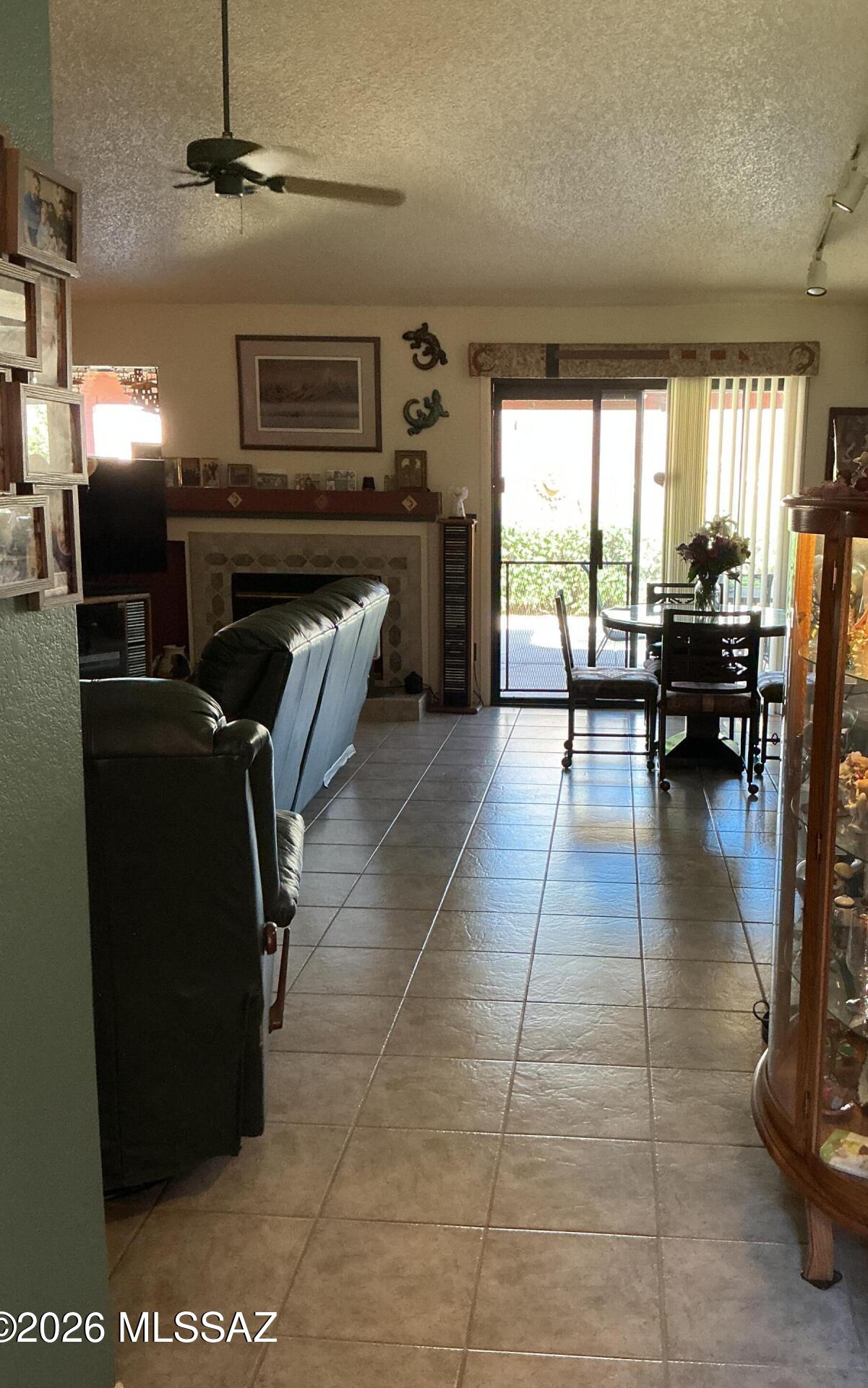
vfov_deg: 59.6
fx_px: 1211
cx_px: 524
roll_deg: +0.0
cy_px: 671
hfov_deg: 39.3
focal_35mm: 32
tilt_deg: -9.6
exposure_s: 1/60
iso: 200
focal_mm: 3
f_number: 1.8
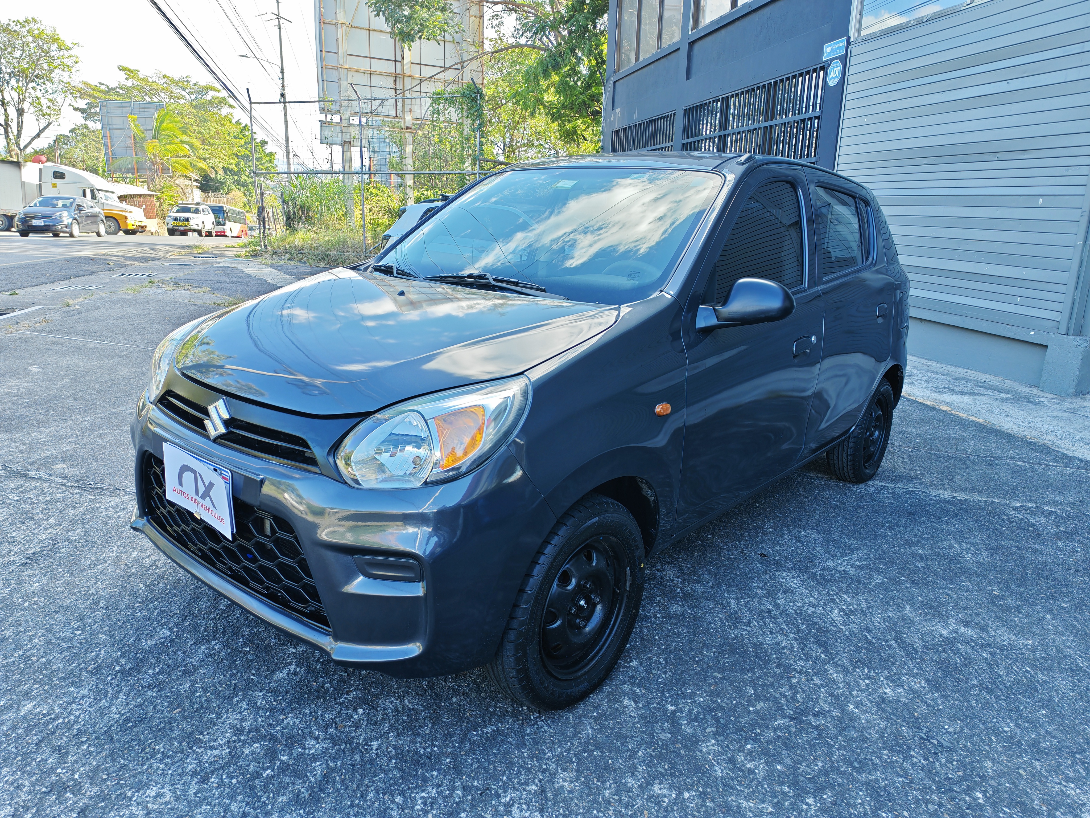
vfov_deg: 56.8
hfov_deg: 71.6
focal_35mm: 24
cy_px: 409
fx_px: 756
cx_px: 545
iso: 50
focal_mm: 6.12
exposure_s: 1/120
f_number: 1.9
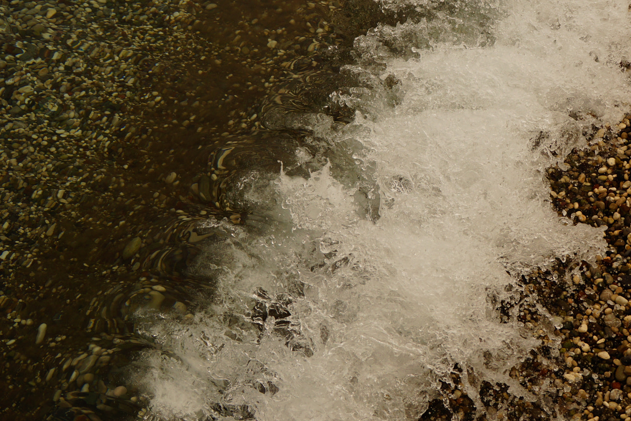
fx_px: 964
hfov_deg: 35.4
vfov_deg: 24.5
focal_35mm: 55
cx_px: 480
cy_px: 157
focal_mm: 24
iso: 100
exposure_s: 1/1250
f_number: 5.6
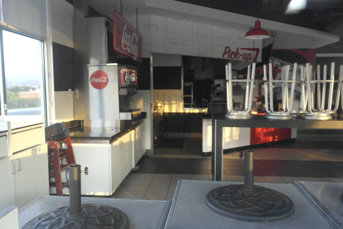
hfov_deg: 61.9
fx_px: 286
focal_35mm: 30
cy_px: 114
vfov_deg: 43.6
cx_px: 172
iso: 400
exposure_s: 1/50
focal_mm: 20
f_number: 3.5
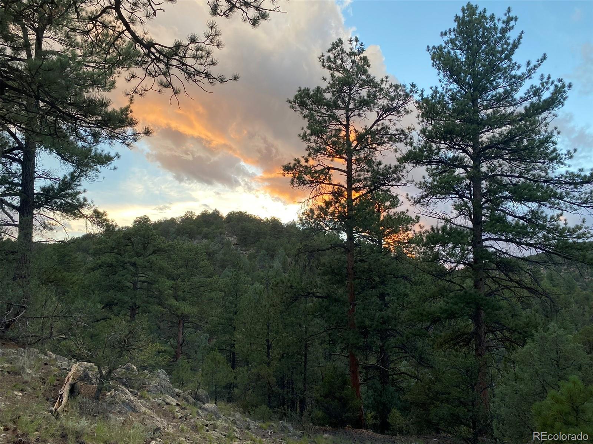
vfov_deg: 53.1
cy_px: 222
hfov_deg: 67.3
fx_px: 445
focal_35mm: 26
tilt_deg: +11.8
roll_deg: +0.0
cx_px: 296
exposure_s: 1/122
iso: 50
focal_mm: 4.25
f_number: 1.8
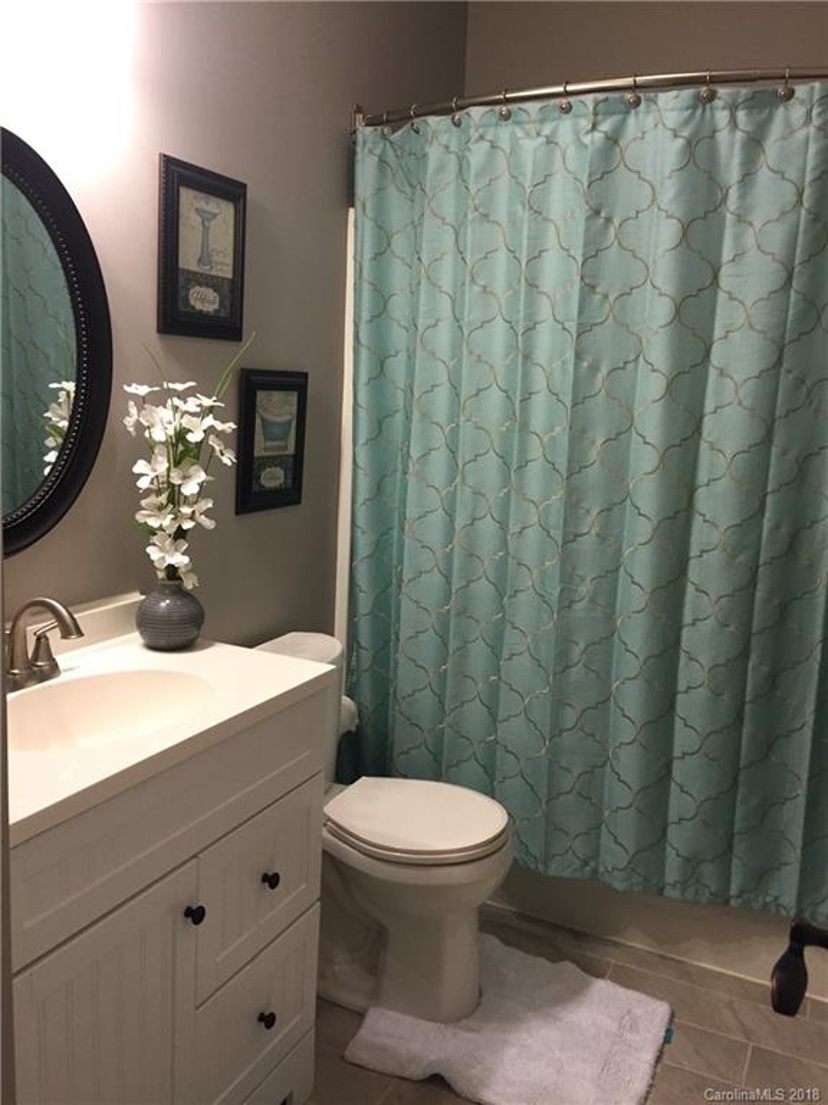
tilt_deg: -12.0
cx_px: 414
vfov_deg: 61.7
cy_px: 552
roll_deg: -2.7
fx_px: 925
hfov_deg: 48.2
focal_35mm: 29
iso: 100
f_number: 2.2
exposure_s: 1/30
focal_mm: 4.15
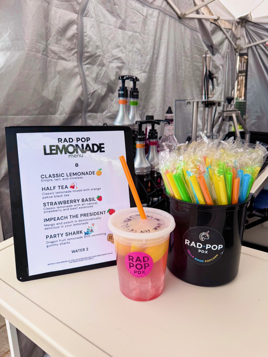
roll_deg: +1.6
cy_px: 178
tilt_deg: -15.4
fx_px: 248
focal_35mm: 24
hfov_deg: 56.8
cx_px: 134
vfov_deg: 71.6
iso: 80
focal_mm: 6.76
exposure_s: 1/477
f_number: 1.78
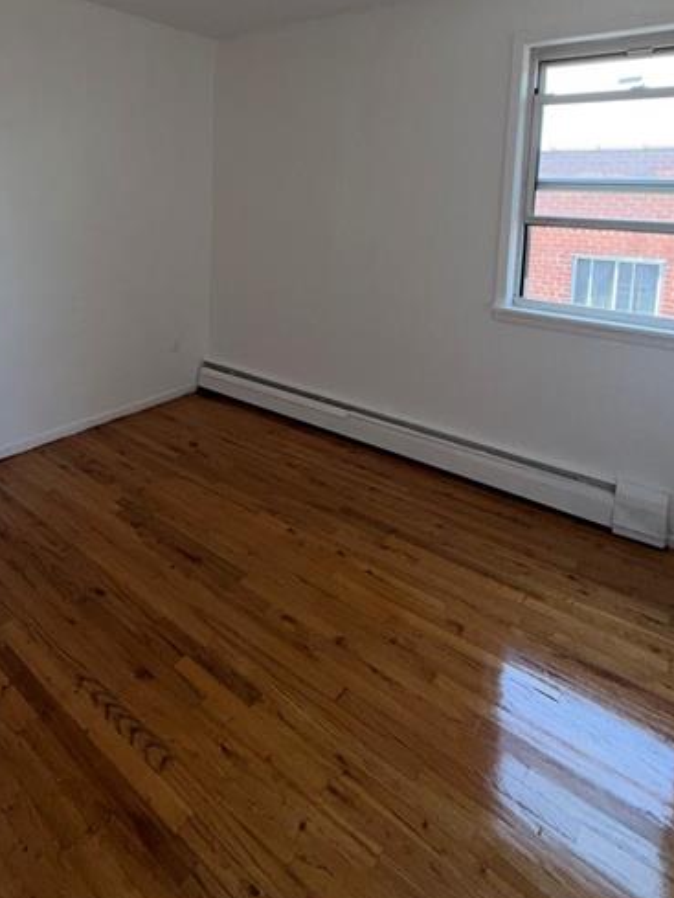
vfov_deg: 72.3
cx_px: 277
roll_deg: -1.9
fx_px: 571
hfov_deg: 60.7
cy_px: 250
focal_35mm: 22
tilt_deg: -4.6
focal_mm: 2.22
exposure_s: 1/120
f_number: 2.2
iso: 40
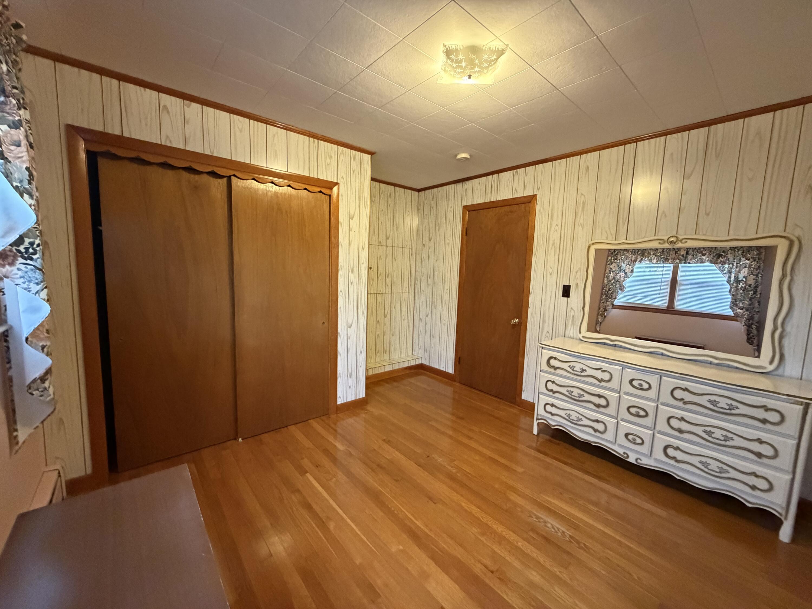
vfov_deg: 85.7
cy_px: 304
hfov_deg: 102.1
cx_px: 406
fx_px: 328
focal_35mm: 14
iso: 800
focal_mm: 2.22
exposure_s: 1/60
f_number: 2.2
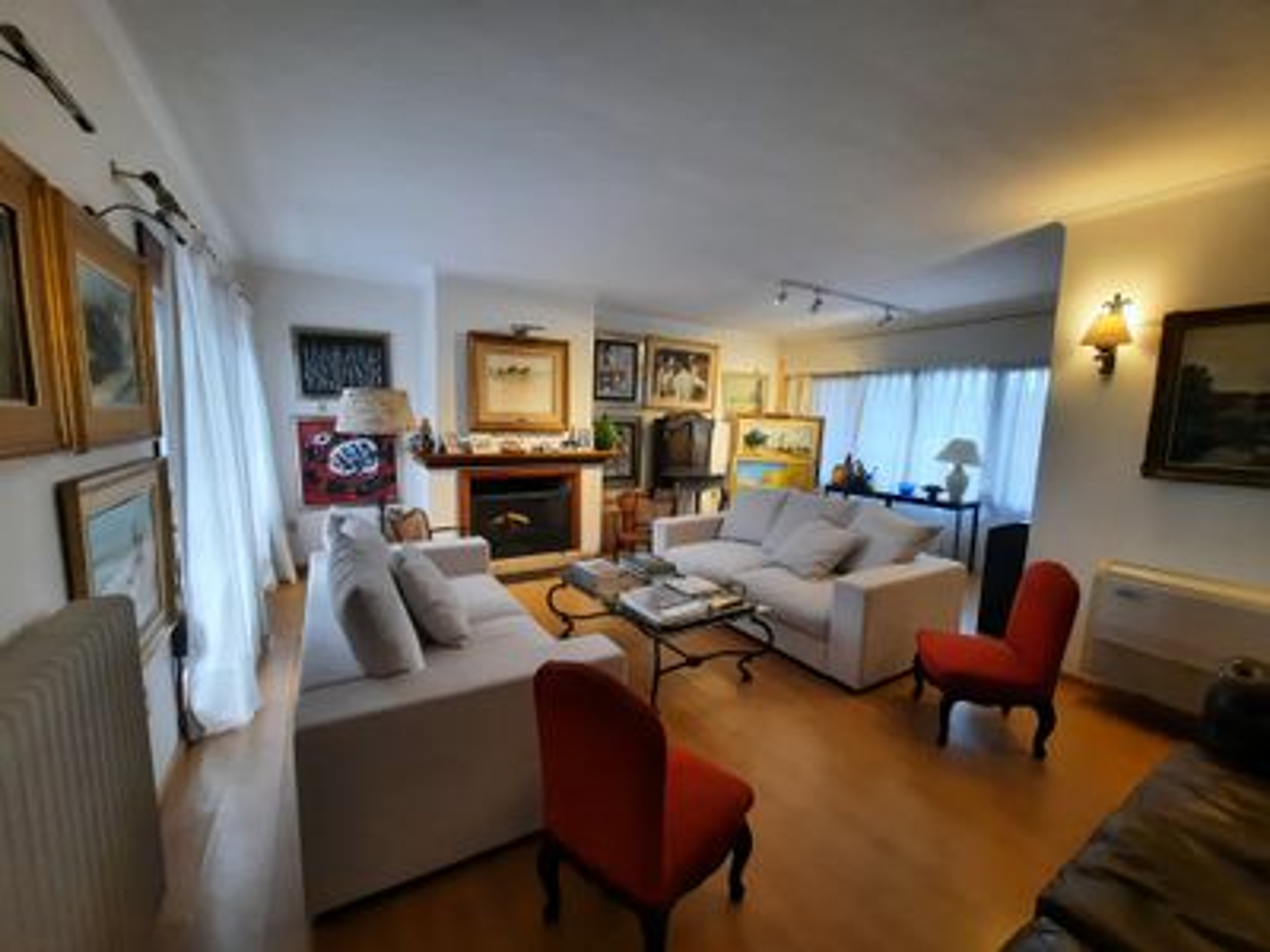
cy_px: 476
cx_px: 635
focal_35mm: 13
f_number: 2.2
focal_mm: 1.74
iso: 200
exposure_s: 1/33
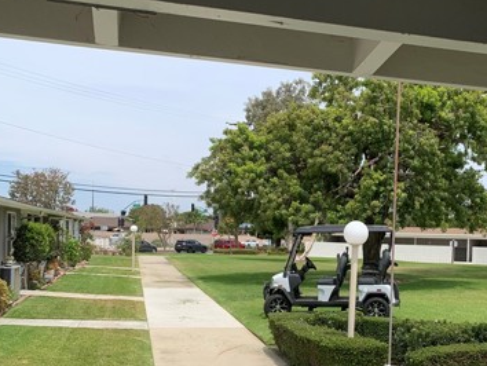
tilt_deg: -2.3
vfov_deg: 30.5
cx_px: 355
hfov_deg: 39.5
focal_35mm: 47
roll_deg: -2.3
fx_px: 662
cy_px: 267
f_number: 1.8
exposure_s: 1/2421
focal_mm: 4.25
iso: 25
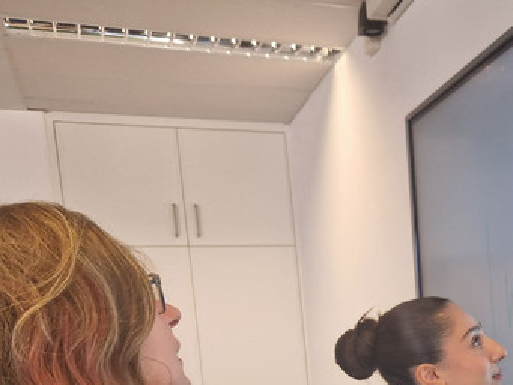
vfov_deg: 25.2
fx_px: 801
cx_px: 499
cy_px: 421
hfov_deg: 32.9
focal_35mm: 54
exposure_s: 1/180
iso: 100
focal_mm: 5.4
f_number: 1.8
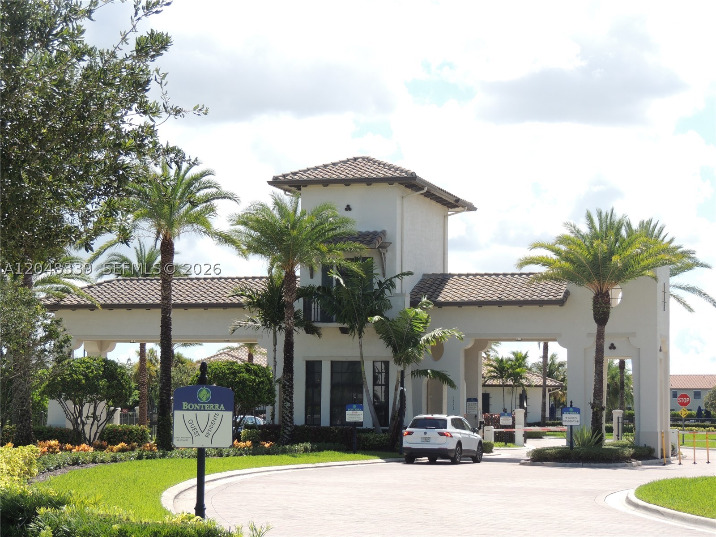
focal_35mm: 85
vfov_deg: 17.4
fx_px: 1758
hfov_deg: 23.0
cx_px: 358
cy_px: 268
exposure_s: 1/500
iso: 100
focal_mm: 15.1
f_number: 4
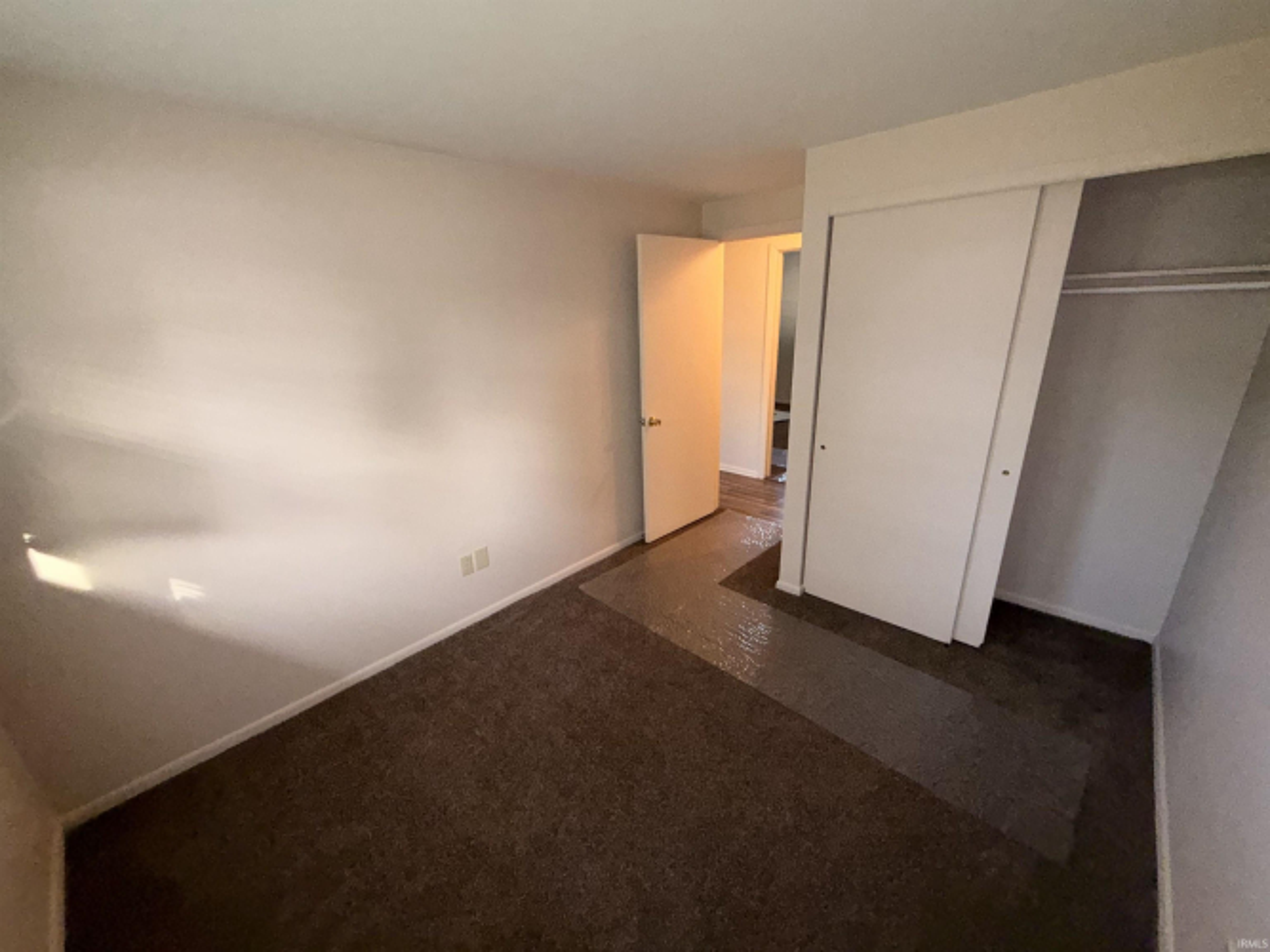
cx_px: 635
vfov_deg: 85.7
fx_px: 514
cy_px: 476
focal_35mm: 14
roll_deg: +2.7
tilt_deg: -18.0
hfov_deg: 102.1
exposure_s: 1/60
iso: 320
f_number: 2.2
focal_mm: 2.22
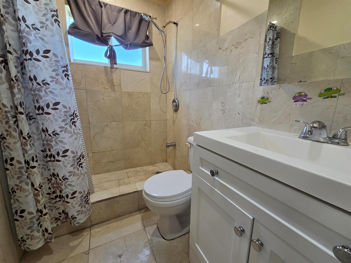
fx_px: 132
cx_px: 176
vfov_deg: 89.9
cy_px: 132
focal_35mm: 13
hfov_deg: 106.2
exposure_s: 1/120
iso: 200
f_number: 2.2
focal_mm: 2.2
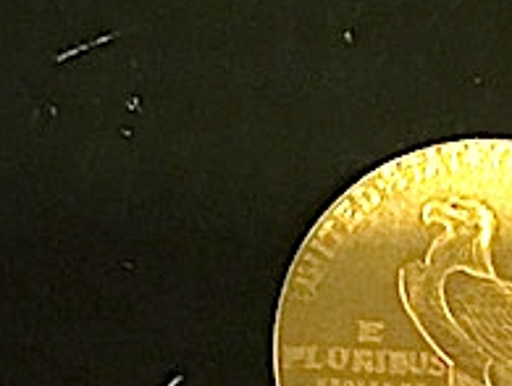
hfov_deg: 20.1
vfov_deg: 15.4
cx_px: 478
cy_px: 341
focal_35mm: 95
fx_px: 1408
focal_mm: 4.15
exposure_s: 1/4
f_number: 2.2
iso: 320
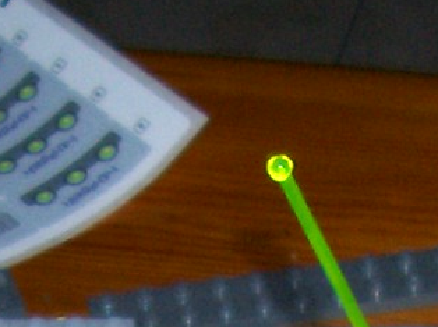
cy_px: 918
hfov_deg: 8.9
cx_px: 229
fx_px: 2807
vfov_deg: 6.2
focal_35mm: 222
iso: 80
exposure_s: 1/64
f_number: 2.7
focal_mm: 5.6
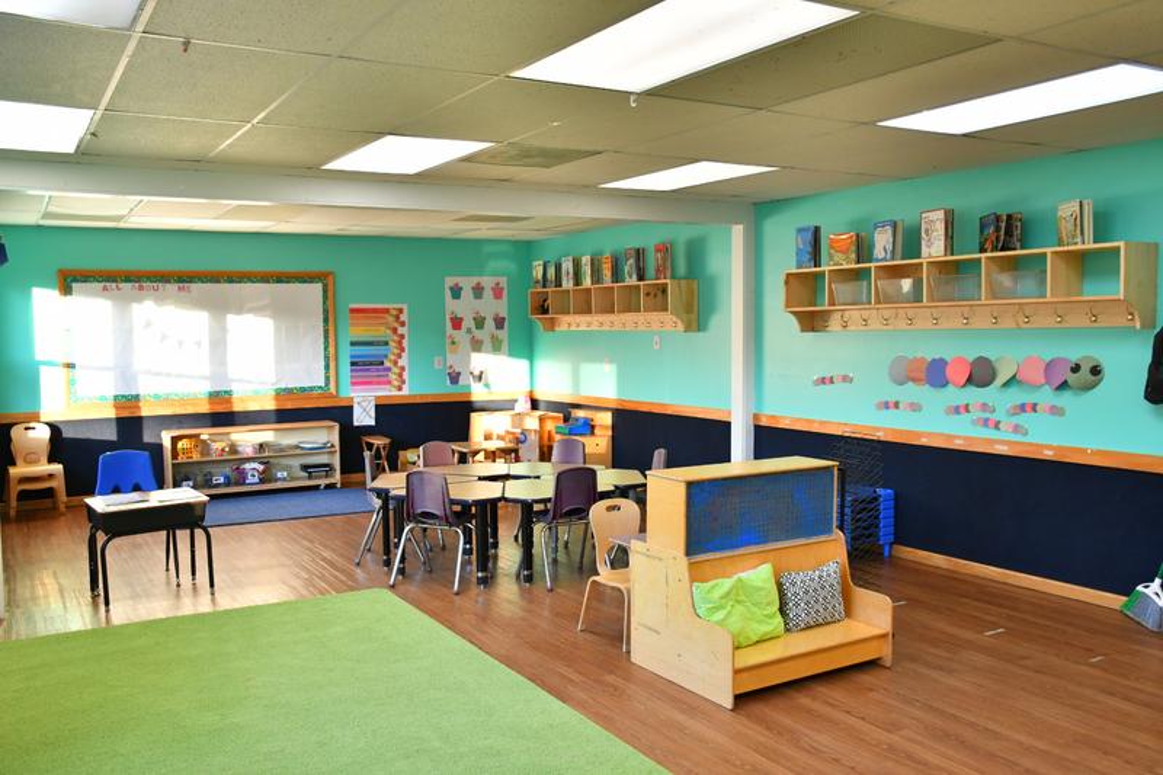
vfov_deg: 40.0
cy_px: 388
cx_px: 582
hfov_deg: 57.2
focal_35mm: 33
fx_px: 1066
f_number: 5
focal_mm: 22
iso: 800
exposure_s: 1/60
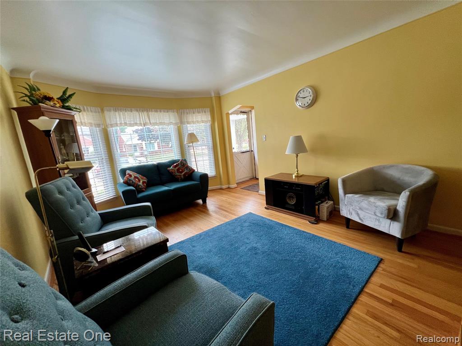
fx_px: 174
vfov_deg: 89.9
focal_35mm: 13
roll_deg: +5.8
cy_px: 173
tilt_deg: -11.1
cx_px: 231
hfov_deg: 106.2
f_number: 1.8
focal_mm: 1.57
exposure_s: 1/99
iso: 200
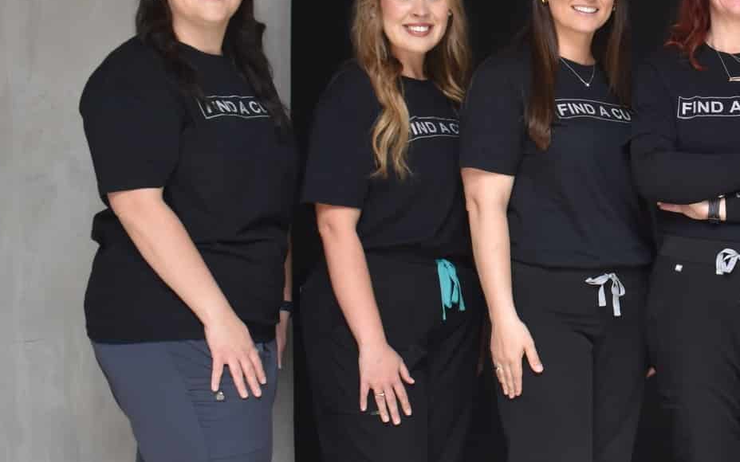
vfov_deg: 15.0
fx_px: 1760
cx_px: 778
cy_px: 224
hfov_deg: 22.6
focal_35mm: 87
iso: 400
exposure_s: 1/160
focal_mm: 23
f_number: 6.3
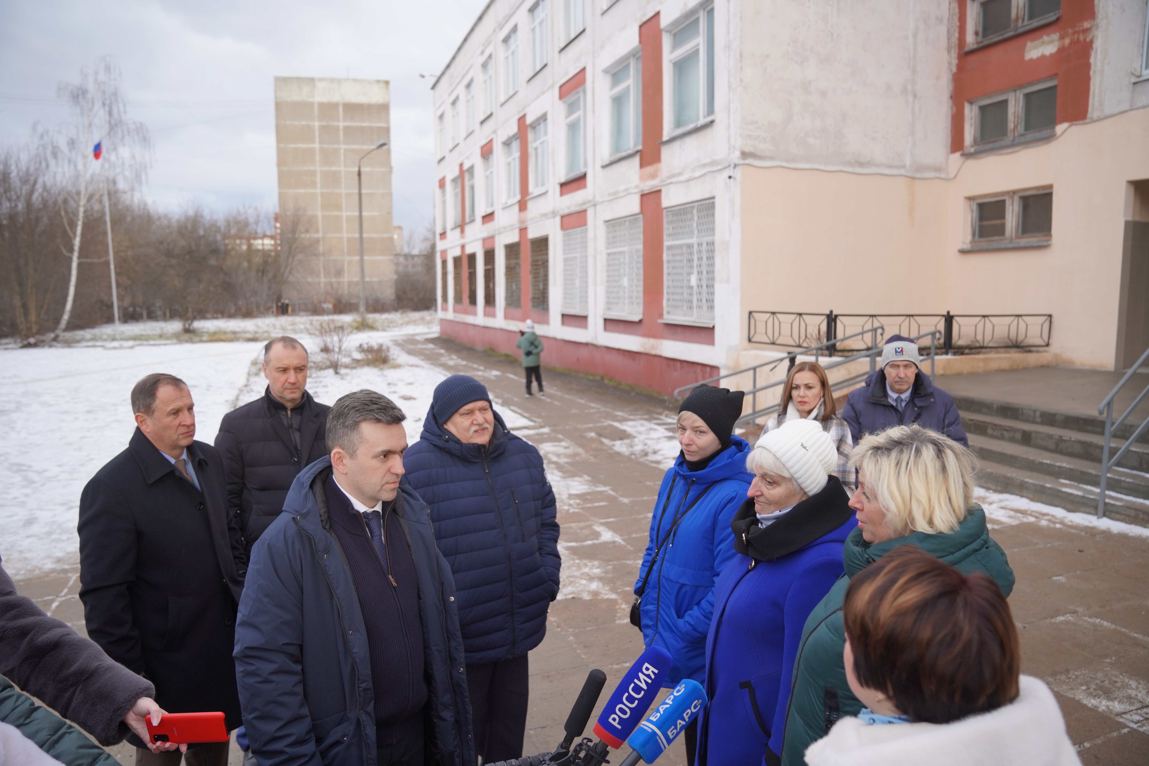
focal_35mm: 24
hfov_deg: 73.7
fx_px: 766
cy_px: 383
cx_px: 574
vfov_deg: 53.1
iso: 500
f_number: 3.2
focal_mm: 24
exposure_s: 1/640
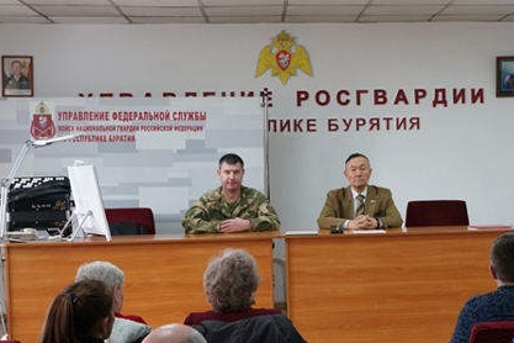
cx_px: 418
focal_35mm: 81
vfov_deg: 16.8
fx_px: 1156
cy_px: 210
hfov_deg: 24.6
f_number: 4.5
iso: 1000
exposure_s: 1/160
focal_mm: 30
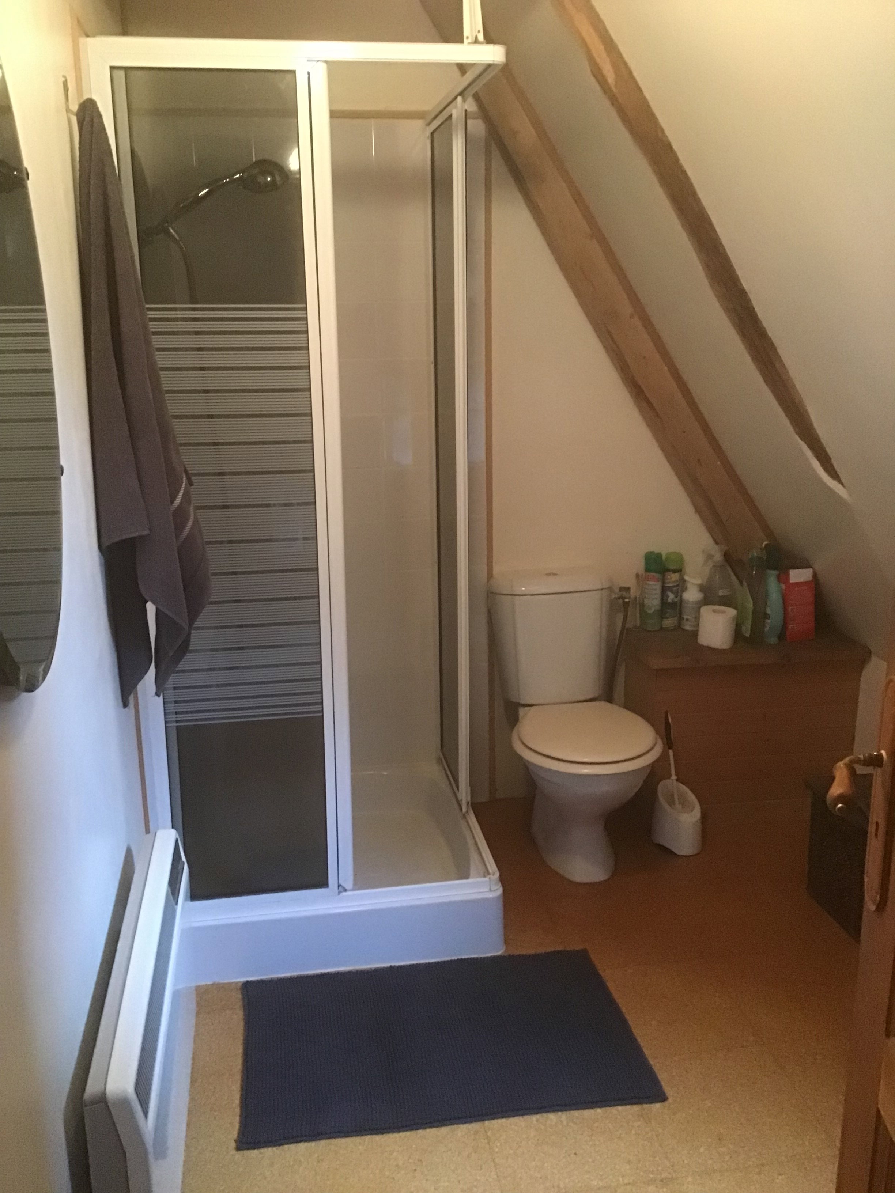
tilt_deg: -15.2
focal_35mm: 31
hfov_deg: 45.4
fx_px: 1069
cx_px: 448
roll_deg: +0.3
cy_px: 596
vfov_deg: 58.4
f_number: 2.4
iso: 250
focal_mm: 3.3
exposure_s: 1/17
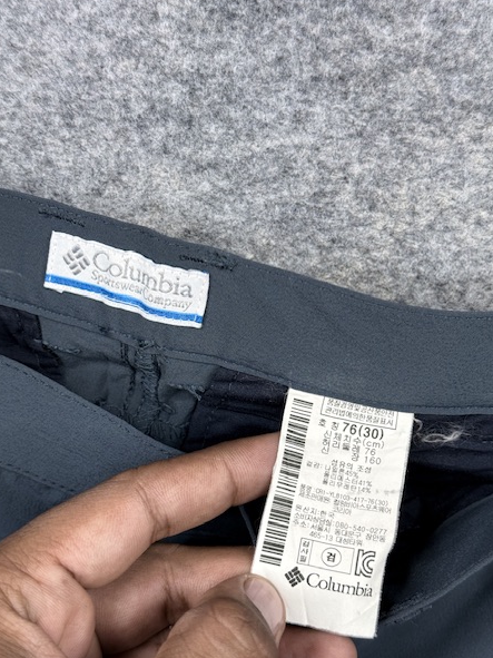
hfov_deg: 28.0
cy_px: 341
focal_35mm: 52
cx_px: 256
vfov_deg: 36.8
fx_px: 988
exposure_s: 1/121
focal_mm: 6.76
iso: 50
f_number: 1.78
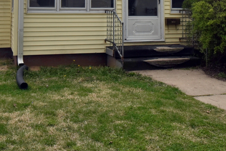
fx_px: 326
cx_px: 106
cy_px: -11
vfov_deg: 24.4
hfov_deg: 38.2
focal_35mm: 52
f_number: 9
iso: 100
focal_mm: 10
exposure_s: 1/200
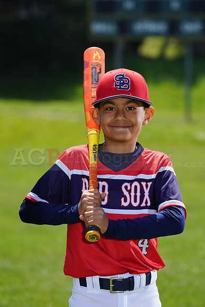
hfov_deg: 6.1
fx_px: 1912
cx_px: 102
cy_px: 154
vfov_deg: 9.2
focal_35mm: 224
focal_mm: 224
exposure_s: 1/250
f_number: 7.1
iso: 100
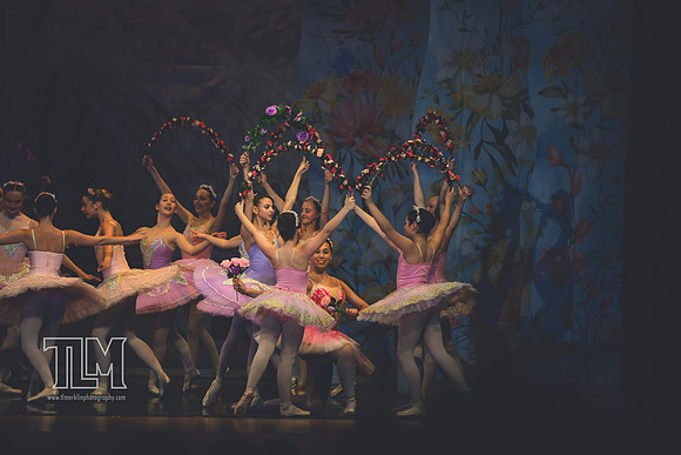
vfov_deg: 6.9
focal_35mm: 200
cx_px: 340
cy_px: 228
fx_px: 3784
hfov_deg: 10.3
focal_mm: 200
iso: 640
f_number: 2.8
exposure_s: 1/500
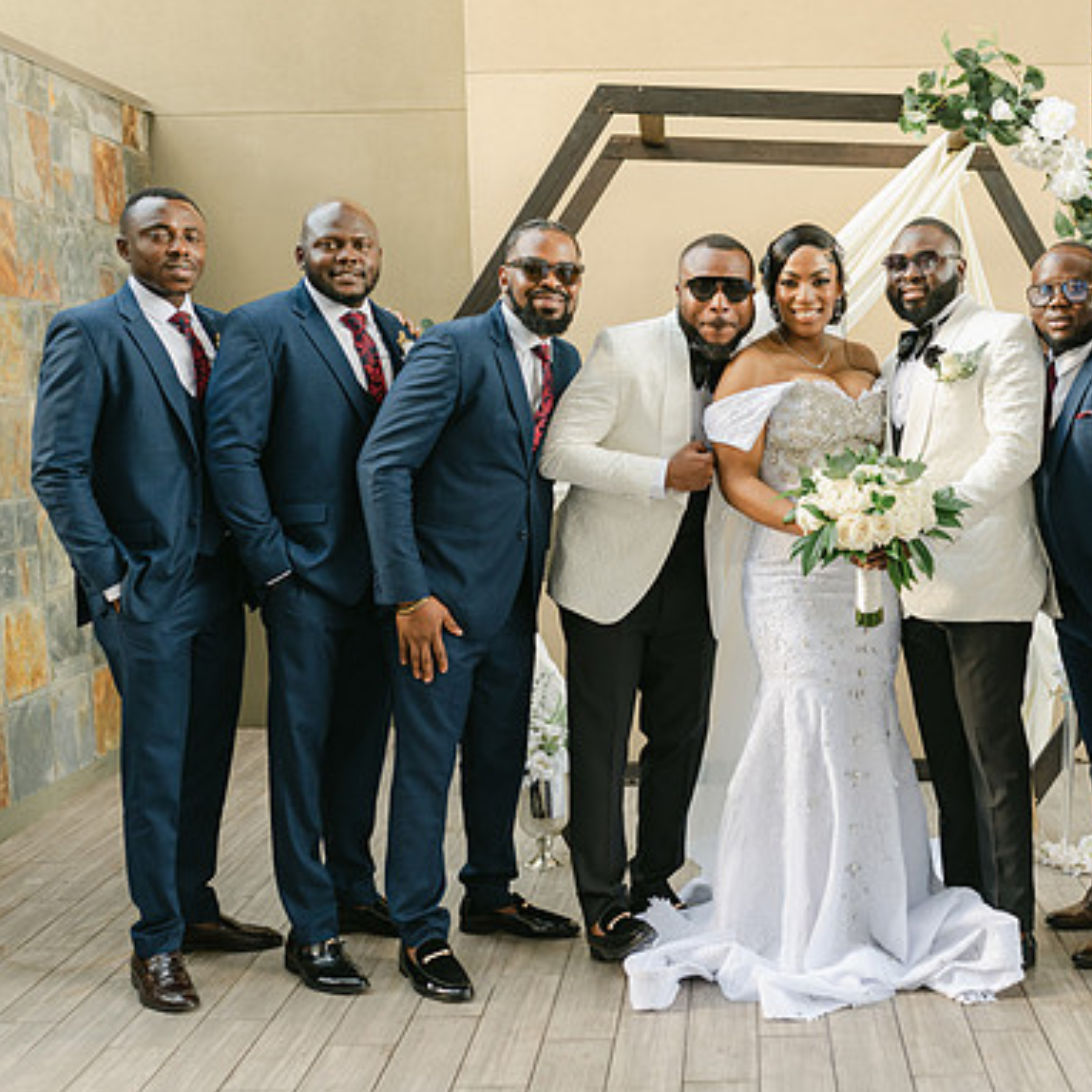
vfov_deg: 36.8
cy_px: 549
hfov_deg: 36.1
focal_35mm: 46
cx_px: 795
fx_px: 1642
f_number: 2.8
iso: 450
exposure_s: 1/125
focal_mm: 35
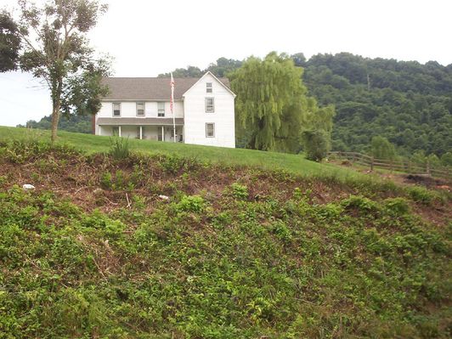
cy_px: 170
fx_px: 509
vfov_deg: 36.8
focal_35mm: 39
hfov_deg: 47.9
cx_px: 226
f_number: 4.5
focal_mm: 6
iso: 100
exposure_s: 1/102
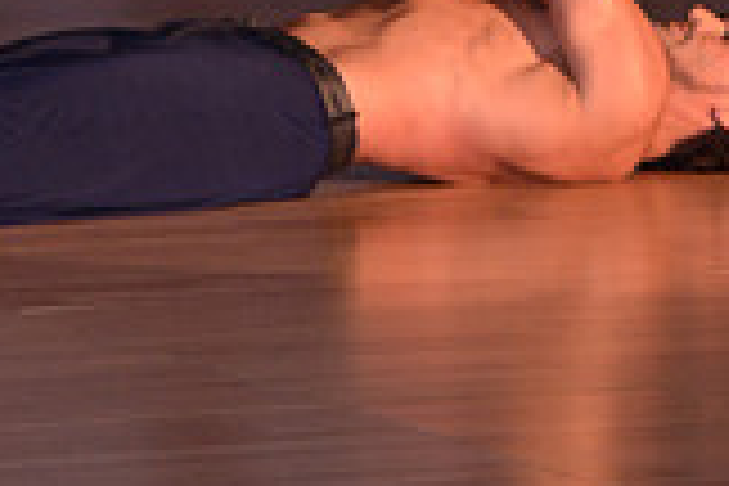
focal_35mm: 536
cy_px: -274
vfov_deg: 2.6
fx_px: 10853
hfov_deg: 3.8
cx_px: 389
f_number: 5.6
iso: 1600
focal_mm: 150
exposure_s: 1/250
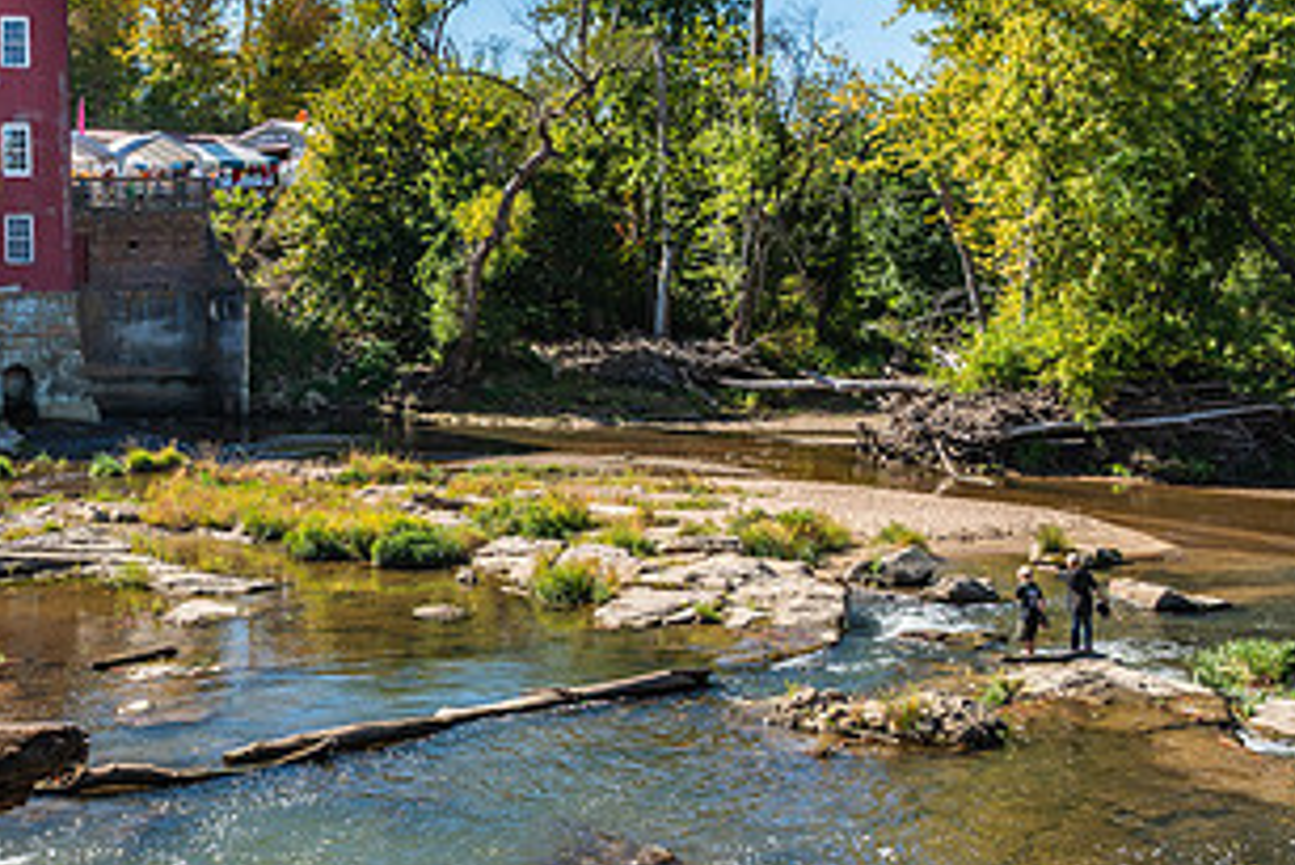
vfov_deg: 24.6
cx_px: 257
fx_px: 1979
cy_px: 432
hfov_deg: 35.1
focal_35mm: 55
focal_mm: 28
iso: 100
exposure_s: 1/160
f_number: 9
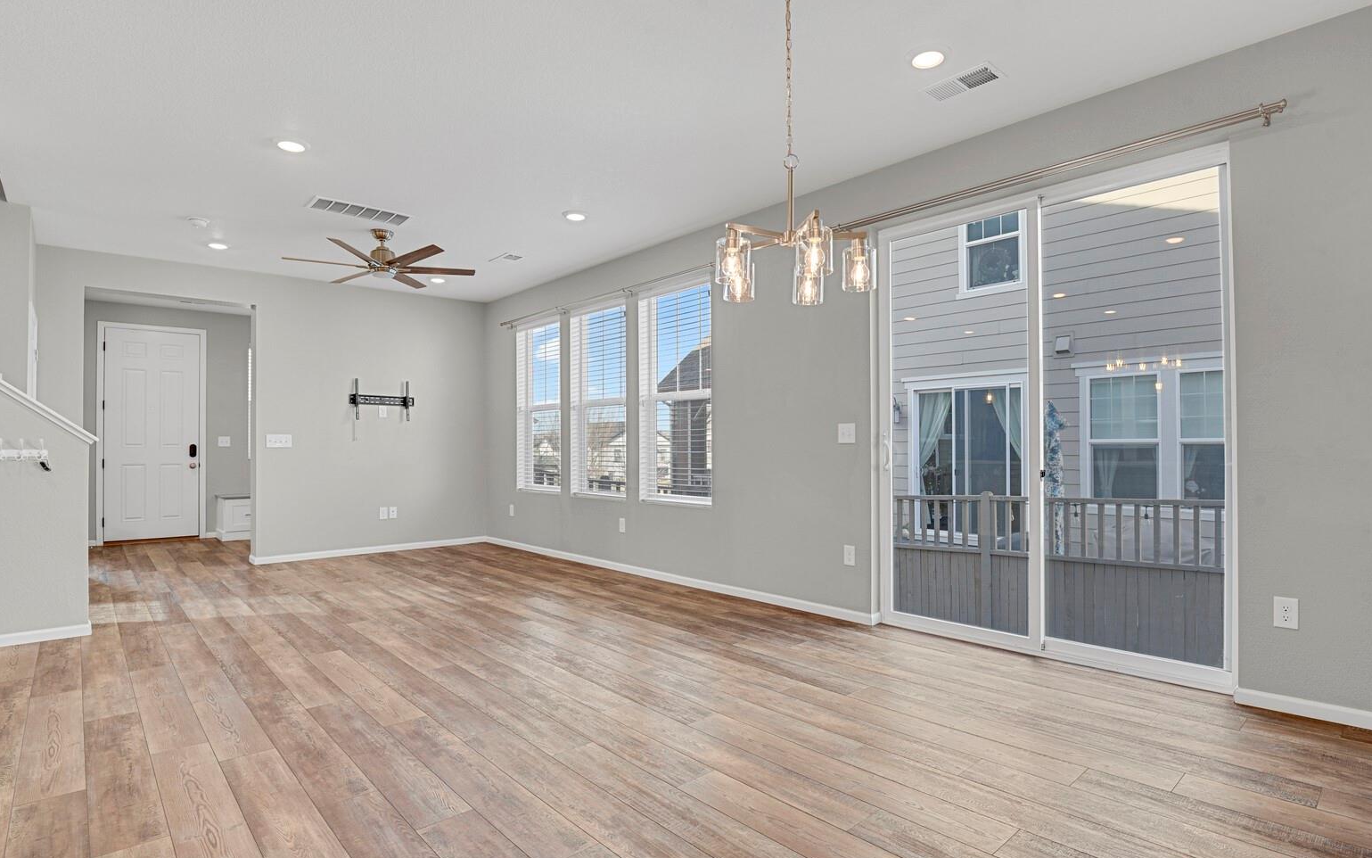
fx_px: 673
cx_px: 682
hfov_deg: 91.1
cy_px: 440
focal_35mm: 18
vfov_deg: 65.0
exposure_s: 1/1.25
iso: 250
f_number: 8
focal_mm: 17
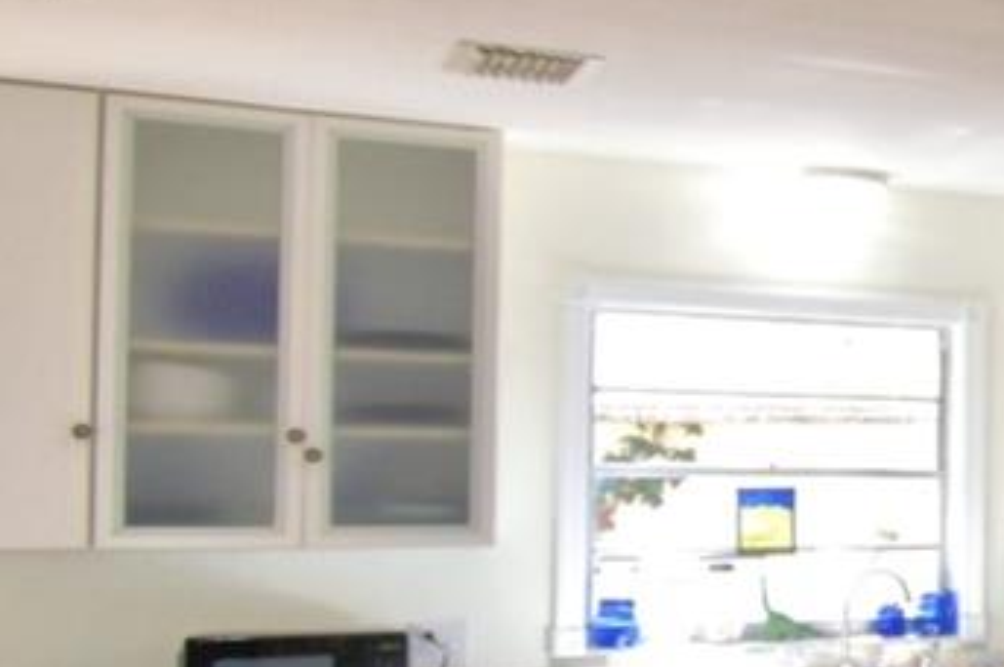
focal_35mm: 70
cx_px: 2175
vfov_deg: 19.3
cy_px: 462
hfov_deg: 17.1
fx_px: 1950
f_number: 4.5
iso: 200
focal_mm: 10
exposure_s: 1/40
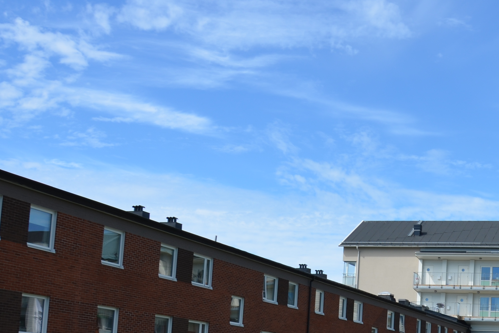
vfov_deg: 21.6
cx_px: 475
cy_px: 276
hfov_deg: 30.5
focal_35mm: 62
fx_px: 859
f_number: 8
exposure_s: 1/250
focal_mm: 18
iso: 100
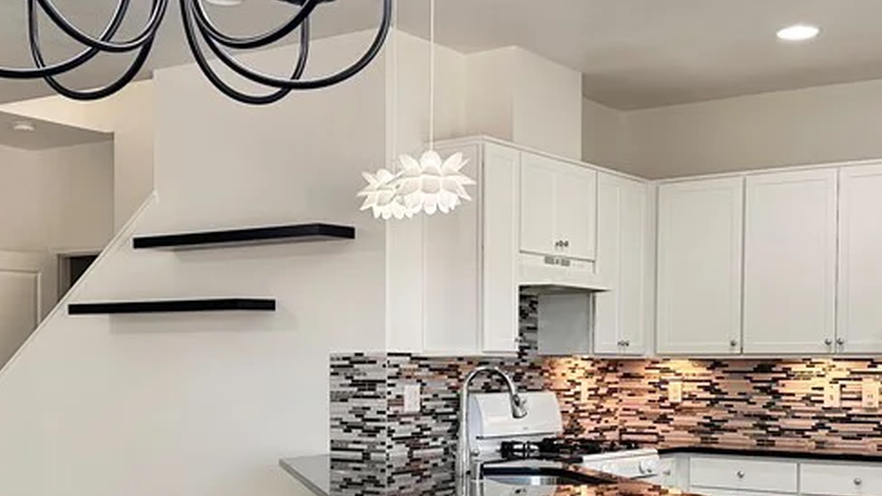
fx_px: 1286
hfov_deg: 37.6
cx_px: 326
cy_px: 377
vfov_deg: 21.6
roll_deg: -0.2
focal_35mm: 55
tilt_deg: -1.0
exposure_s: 1/120
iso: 125
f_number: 1.78
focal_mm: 6.86
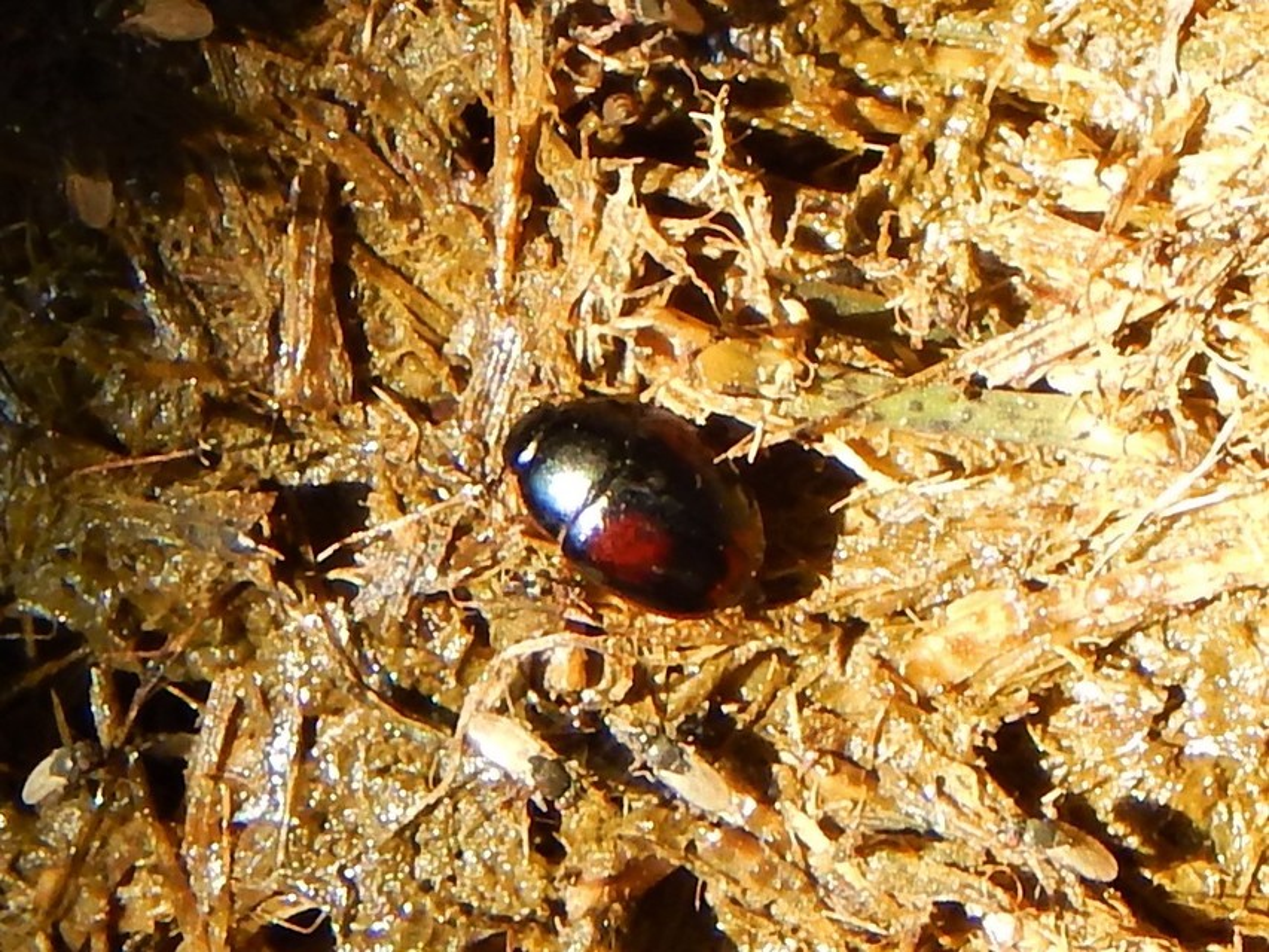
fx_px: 5170
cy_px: 476
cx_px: 634
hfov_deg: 14.0
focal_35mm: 141
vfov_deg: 10.5
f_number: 4.9
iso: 125
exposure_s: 1/50
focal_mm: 25.3
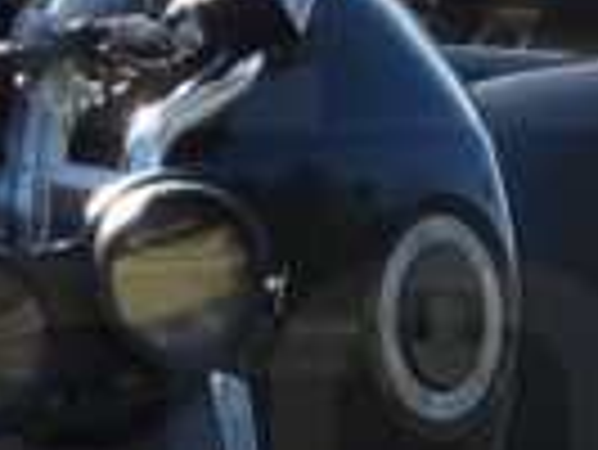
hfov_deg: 0.9
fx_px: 36587
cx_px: -157
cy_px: 225
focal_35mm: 2116
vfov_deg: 0.7
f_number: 4.5
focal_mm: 49.5
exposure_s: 1/250
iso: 100
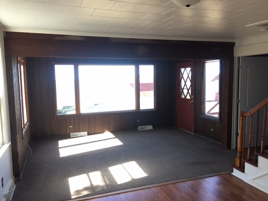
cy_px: 100
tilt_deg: -4.1
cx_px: 134
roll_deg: +1.6
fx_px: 225
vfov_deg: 48.2
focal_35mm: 29
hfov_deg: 61.7
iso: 25
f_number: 2.2
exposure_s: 1/30
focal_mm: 4.15
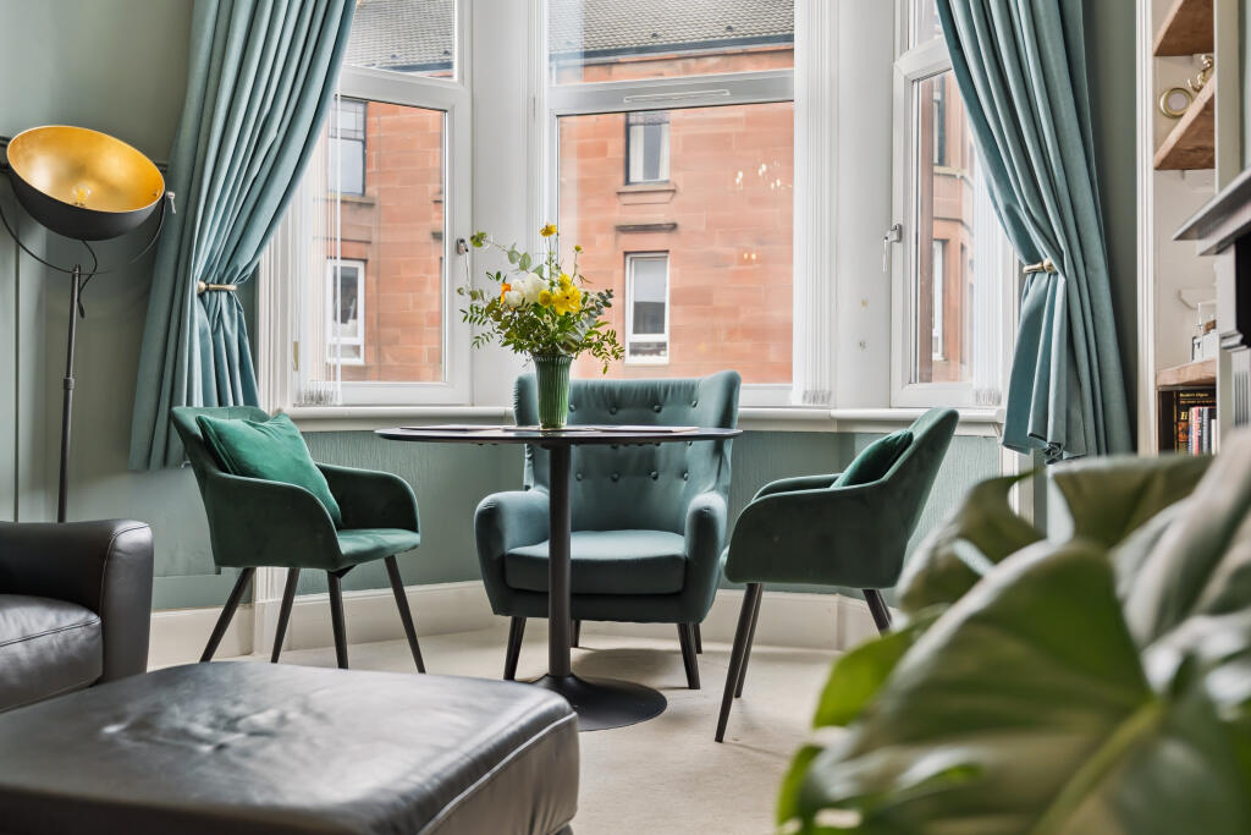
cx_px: 626
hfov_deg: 57.2
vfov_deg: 40.0
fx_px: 1147
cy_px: 418
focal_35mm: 33
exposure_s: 1/200
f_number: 2.8
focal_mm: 22.2
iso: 320
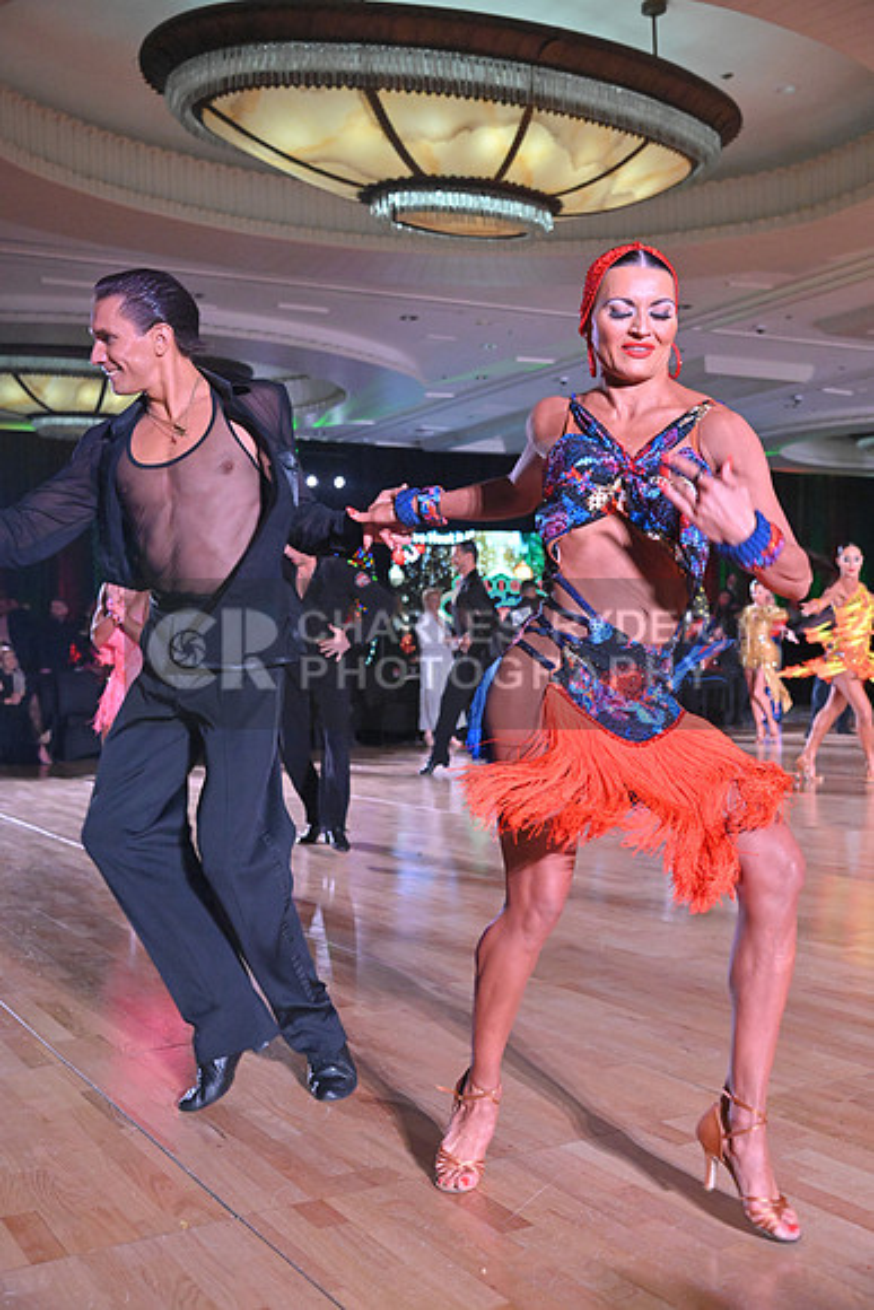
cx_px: 437
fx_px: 1383
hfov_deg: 35.1
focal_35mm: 38
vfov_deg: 50.7
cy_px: 655
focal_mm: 38
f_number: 5
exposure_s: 1/400
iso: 6400
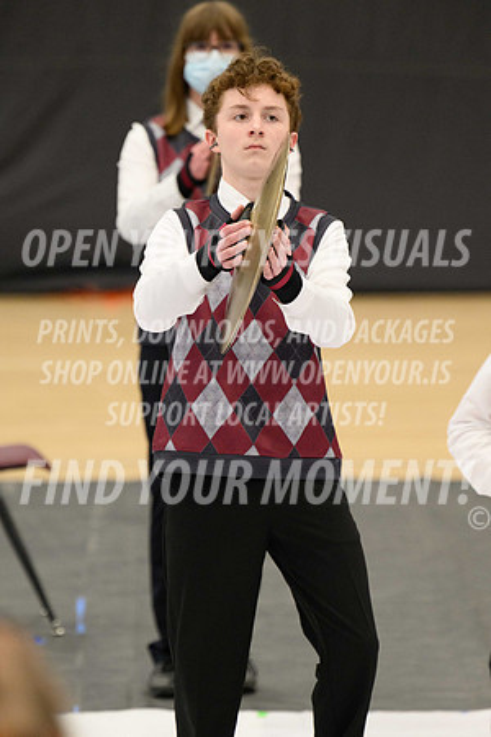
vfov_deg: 5.2
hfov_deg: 3.4
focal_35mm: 400
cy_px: 368
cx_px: 246
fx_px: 8183
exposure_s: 1/250
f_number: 5.6
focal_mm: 400
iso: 6400
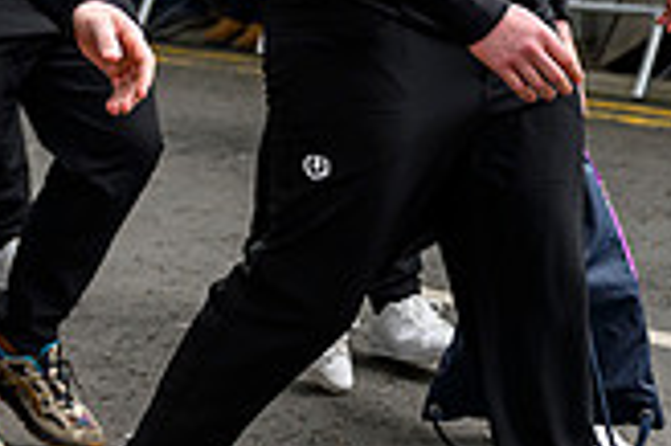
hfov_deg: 11.9
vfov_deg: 8.3
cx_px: -442
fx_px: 3035
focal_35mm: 163
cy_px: -88
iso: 640
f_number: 2.8
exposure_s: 1/800
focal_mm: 46
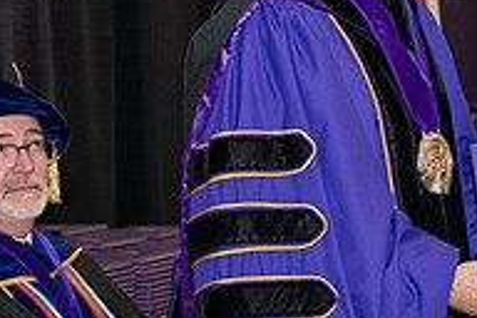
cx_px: 432
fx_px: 2809
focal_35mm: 212
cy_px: 125
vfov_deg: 6.5
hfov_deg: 9.7
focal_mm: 70
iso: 2500
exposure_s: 1/200
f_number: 5.6
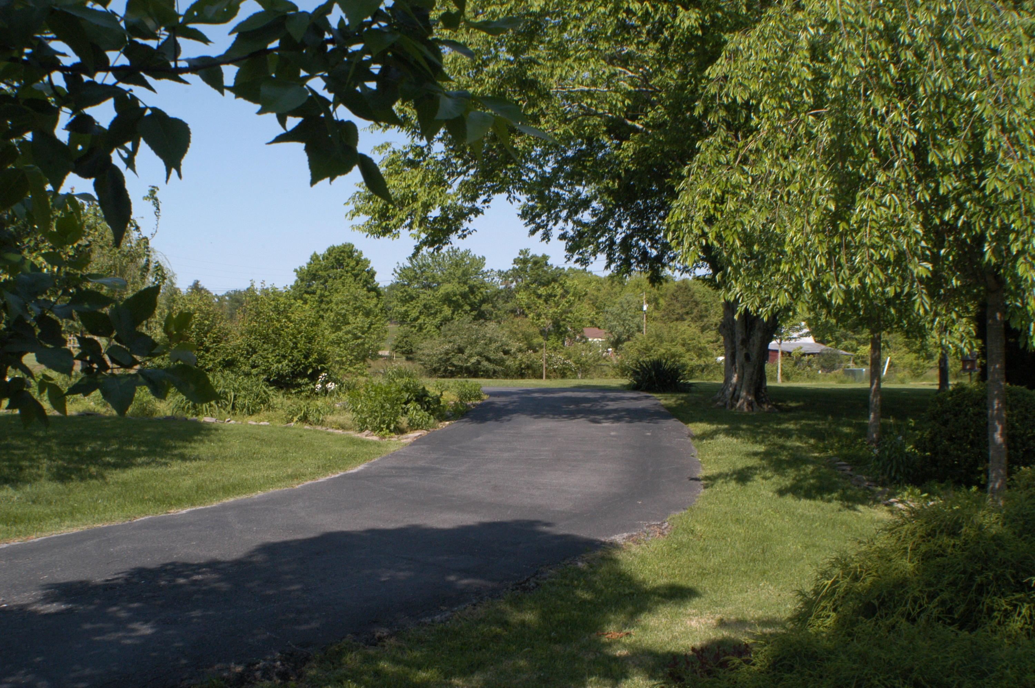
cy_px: 344
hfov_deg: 42.4
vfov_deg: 28.9
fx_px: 1336
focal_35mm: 46
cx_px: 518
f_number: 10
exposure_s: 1/400
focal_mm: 31
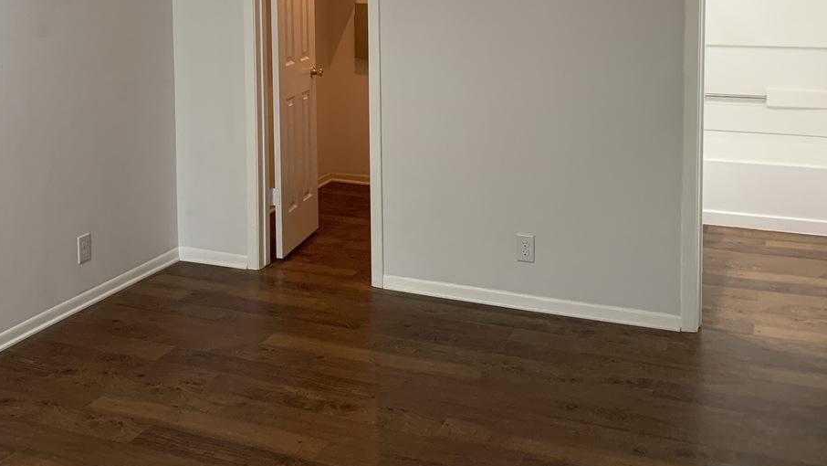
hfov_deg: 45.0
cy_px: 52
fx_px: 987
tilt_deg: -4.7
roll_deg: +1.3
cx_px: 302
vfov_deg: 25.7
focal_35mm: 45
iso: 250
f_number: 1.8
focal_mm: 4.25
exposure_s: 1/60
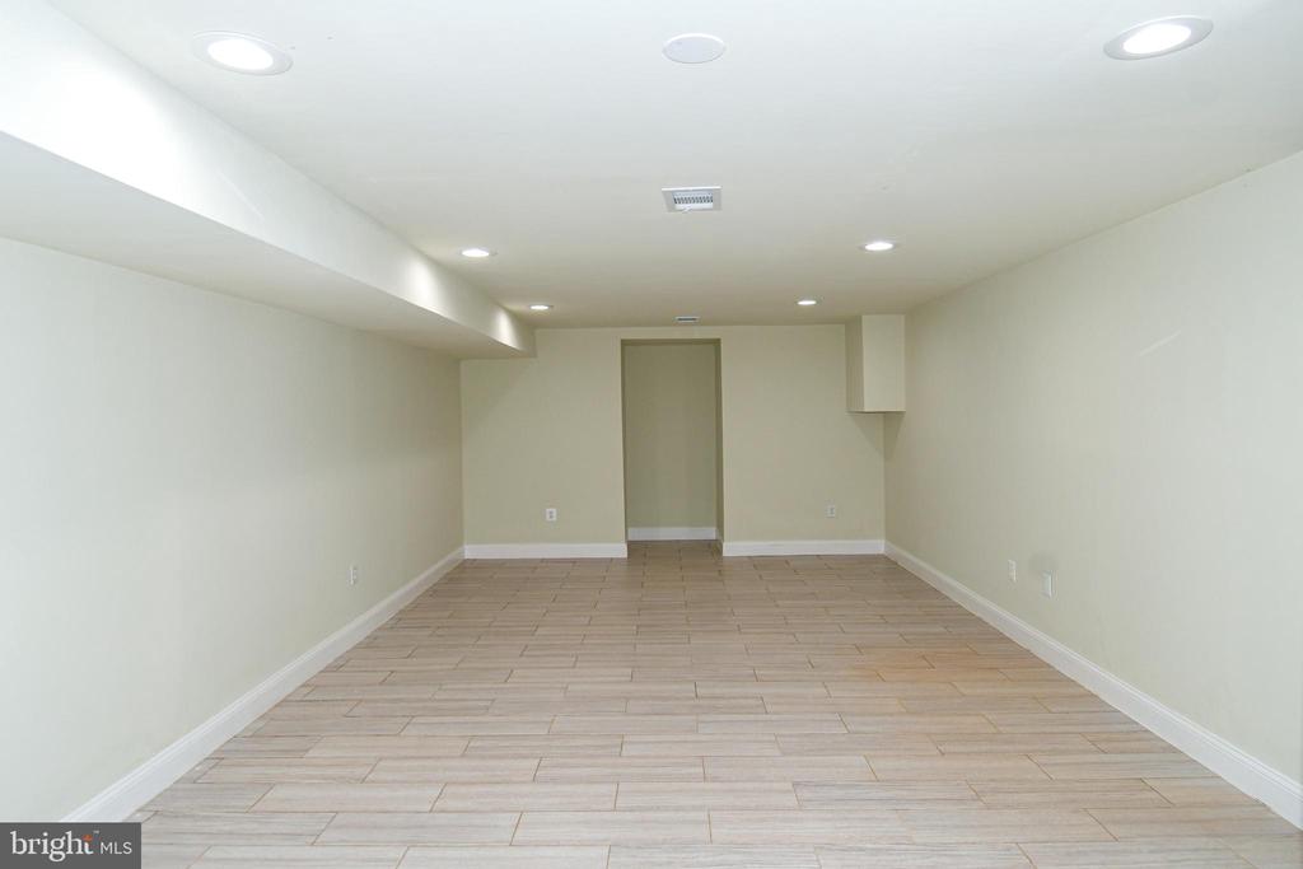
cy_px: 434
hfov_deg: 90.0
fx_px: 652
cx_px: 652
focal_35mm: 18
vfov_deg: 67.4
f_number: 5.6
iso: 320
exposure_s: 1/60
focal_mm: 12
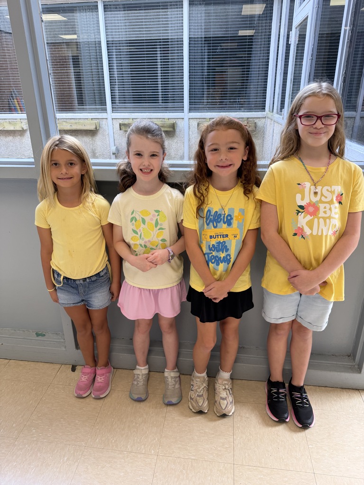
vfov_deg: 71.6
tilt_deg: -22.1
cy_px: 242
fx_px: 336
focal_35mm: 24
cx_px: 182
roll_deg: +0.6
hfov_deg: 56.8
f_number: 1.78
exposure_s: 1/120
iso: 100
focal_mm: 6.76
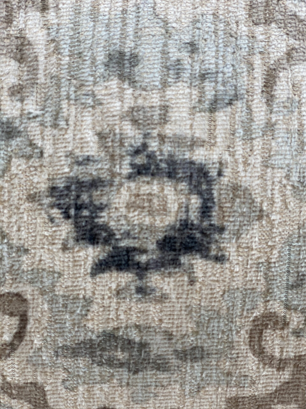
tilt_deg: -16.3
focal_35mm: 52
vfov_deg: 36.8
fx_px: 613
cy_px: 204
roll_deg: -2.3
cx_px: 153
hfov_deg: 28.0
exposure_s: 1/122
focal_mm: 6
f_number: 2
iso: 40
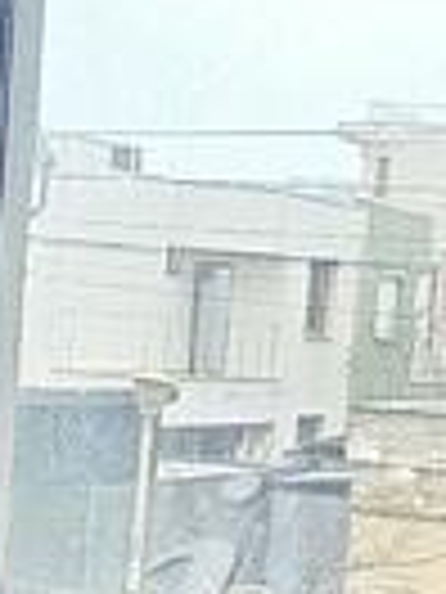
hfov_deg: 8.3
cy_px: 630
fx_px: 3075
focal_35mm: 179
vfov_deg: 10.9
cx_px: 230
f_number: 1.8
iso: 400
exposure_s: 1/100
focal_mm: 5.4
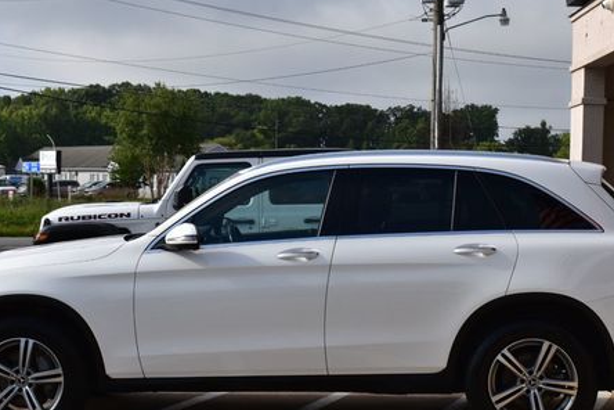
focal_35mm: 76
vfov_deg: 18.0
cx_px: 283
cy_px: 229
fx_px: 1291
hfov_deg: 26.7
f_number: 11
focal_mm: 35
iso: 320
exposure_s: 1/500
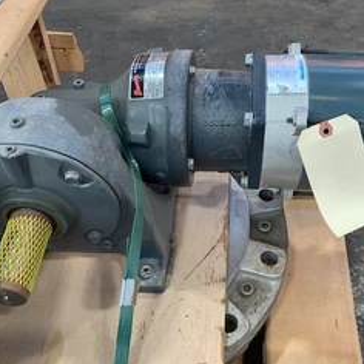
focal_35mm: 39
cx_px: 230
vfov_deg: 42.8
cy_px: 205
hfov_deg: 42.5
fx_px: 464
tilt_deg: -48.8
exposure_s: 1/70
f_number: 1.8
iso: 100
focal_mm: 4.25
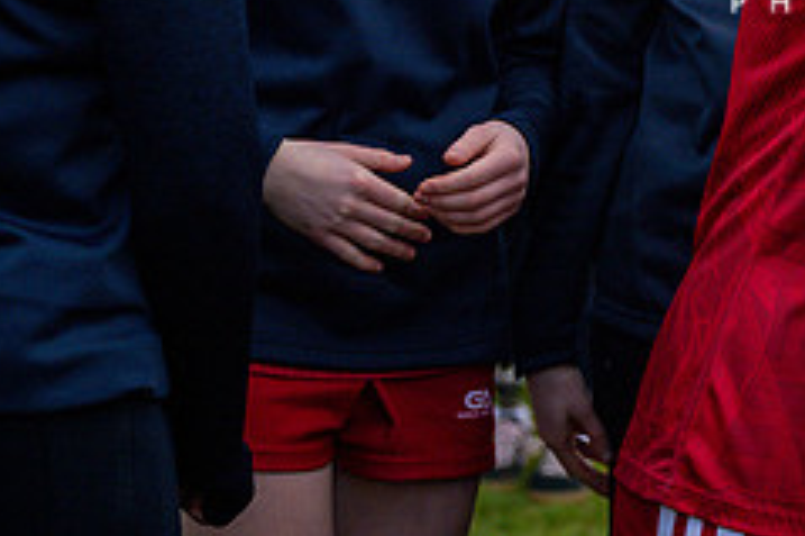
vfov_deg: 10.8
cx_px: 950
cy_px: -103
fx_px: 2771
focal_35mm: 124
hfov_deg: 15.9
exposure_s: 1/8000
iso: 125
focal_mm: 51
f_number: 2.8
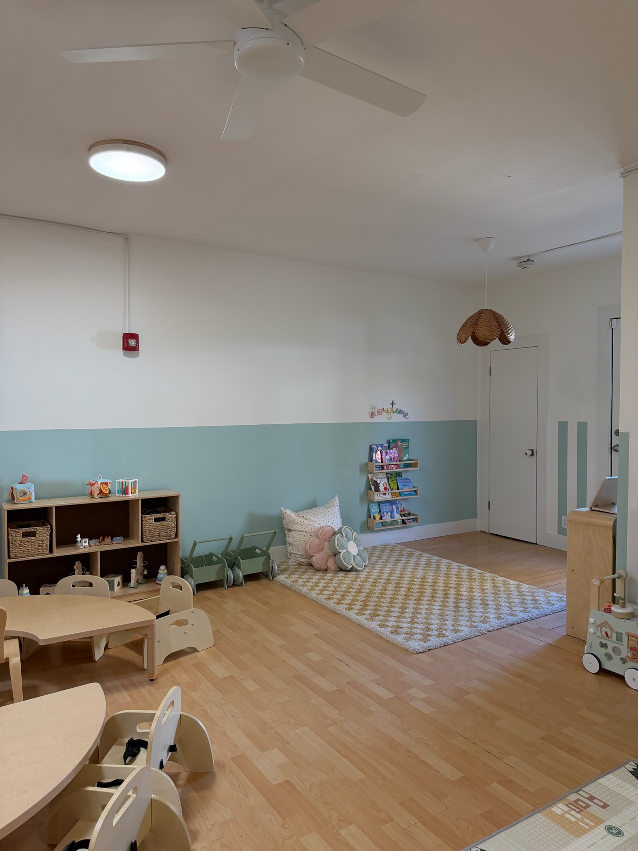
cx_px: 319
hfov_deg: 56.8
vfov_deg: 71.6
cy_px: 426
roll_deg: +0.1
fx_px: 590
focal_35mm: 24
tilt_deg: -2.5
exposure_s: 1/168
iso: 200
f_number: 1.78
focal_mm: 6.76
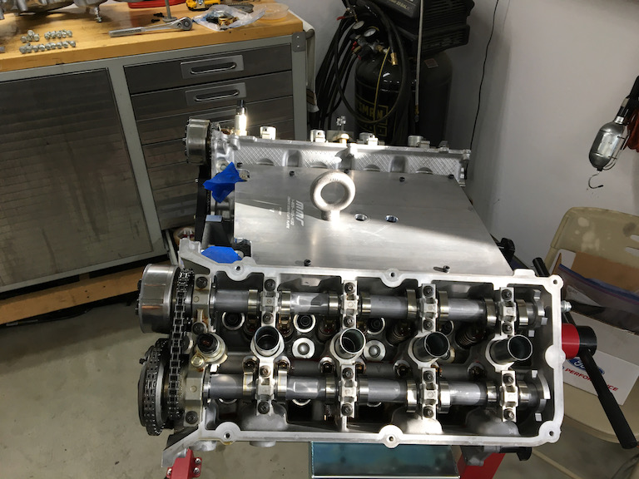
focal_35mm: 29
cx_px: 320
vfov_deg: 48.2
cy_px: 240
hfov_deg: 61.7
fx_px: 535
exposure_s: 1/40
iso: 32
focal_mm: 4.15
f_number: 2.2
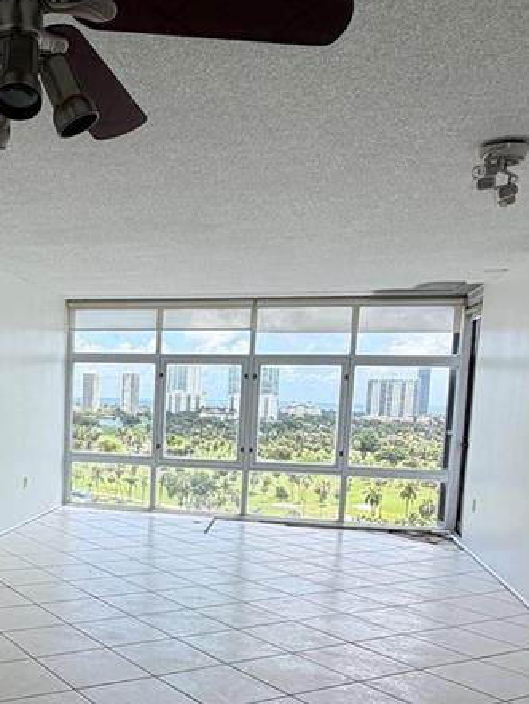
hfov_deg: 35.3
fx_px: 774
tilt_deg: -7.2
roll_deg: -1.1
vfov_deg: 47.9
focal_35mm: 38
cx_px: 41
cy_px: 487
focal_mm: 2.22
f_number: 2.2
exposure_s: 1/193
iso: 40
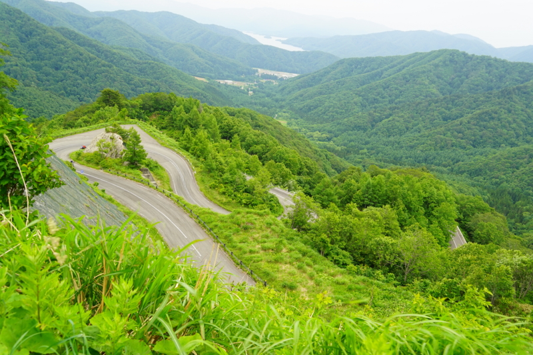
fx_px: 444
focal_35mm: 30
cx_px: 266
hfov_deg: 61.9
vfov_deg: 43.6
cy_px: 178
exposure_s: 1/80
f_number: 5
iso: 100
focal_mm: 20
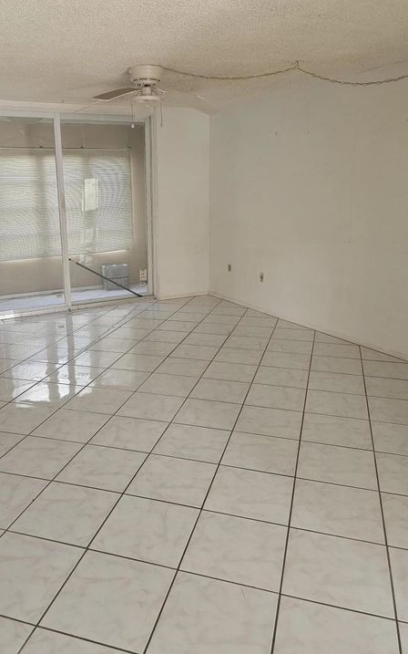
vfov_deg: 64.6
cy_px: 302
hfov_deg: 43.0
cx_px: 168
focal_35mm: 29
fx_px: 516
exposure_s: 1/138
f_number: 1.7
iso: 250
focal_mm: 6.3
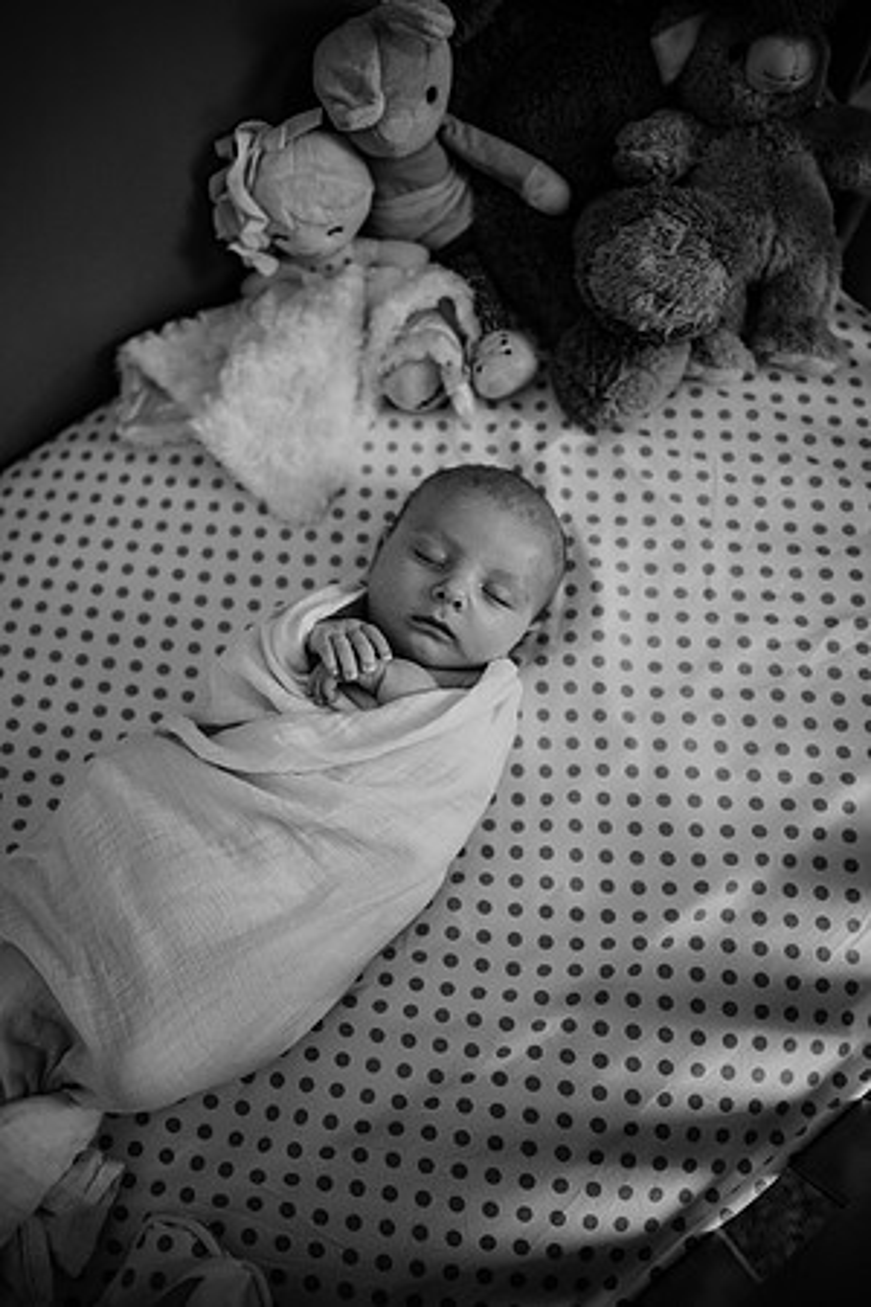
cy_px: 654
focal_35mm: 24
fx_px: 871
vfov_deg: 73.7
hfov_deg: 53.1
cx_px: 436
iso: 640
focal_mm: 24
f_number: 2
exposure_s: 1/320
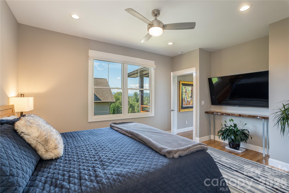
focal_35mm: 17
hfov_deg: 93.3
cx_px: 144
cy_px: 96
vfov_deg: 70.5
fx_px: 136
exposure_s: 1/30
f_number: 7.1
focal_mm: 17
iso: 320
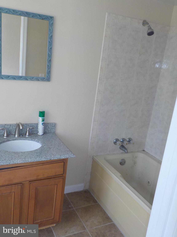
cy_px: 118
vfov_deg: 60.0
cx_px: 88
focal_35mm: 30
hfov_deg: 46.8
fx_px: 205
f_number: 3.3
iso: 125
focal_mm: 4.1
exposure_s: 1/60
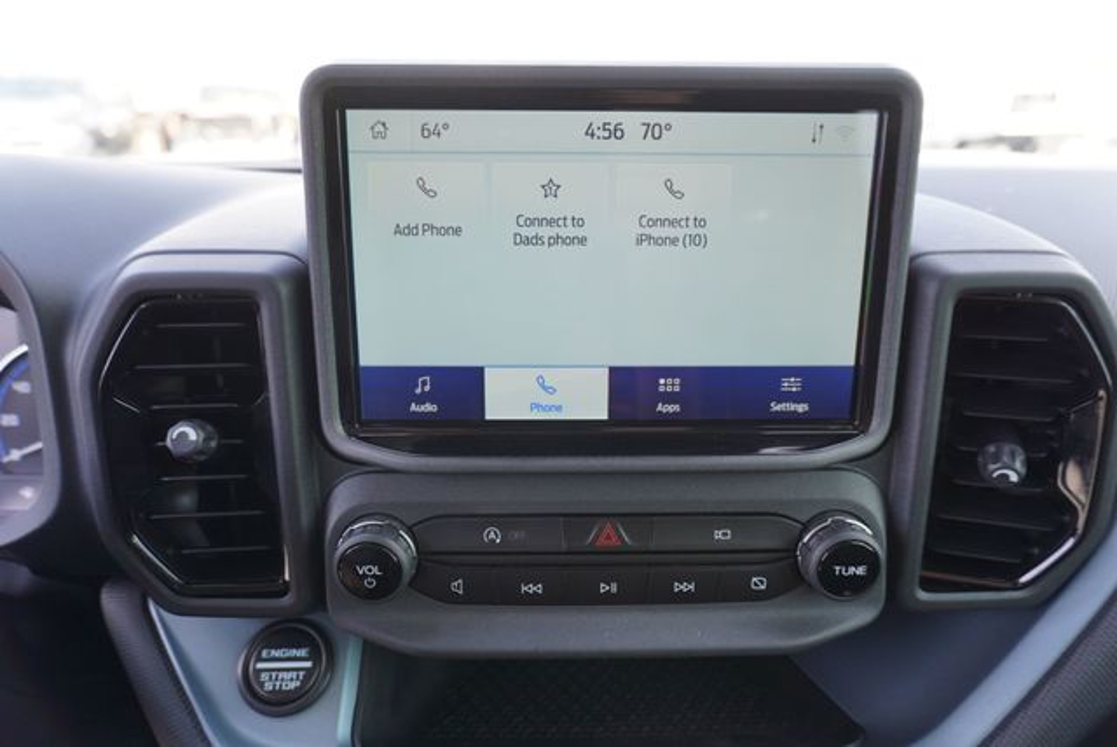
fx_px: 745
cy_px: 374
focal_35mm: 24
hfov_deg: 73.7
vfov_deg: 53.2
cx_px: 558
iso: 125
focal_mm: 16
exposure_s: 1/60
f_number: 4
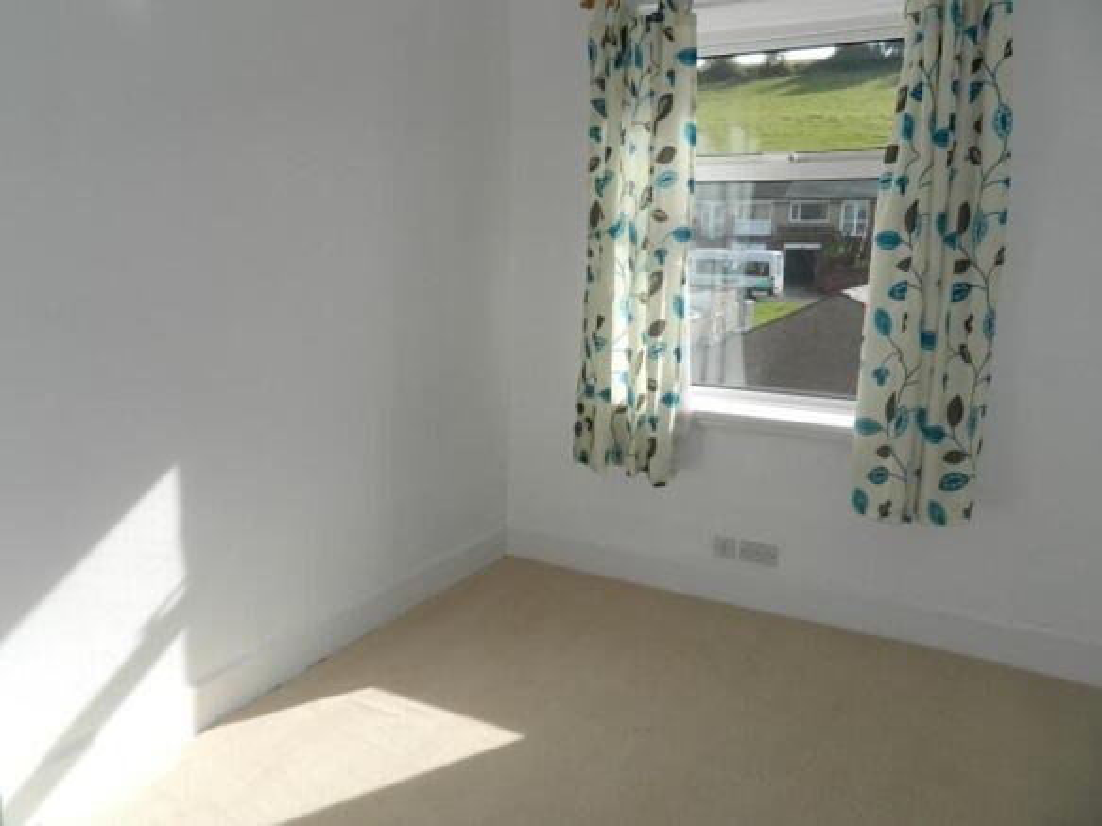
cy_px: 413
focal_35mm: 25
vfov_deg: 54.9
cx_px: 551
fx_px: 796
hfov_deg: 69.4
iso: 80
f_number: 3.1
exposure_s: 1/400
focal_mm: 4.5
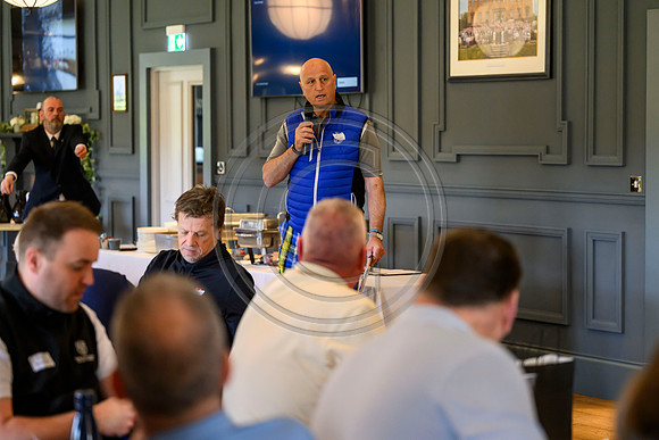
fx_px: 1629
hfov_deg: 22.9
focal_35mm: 89
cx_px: 330
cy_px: 220
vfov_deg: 15.4
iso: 4000
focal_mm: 89
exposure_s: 1/400
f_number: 2.8
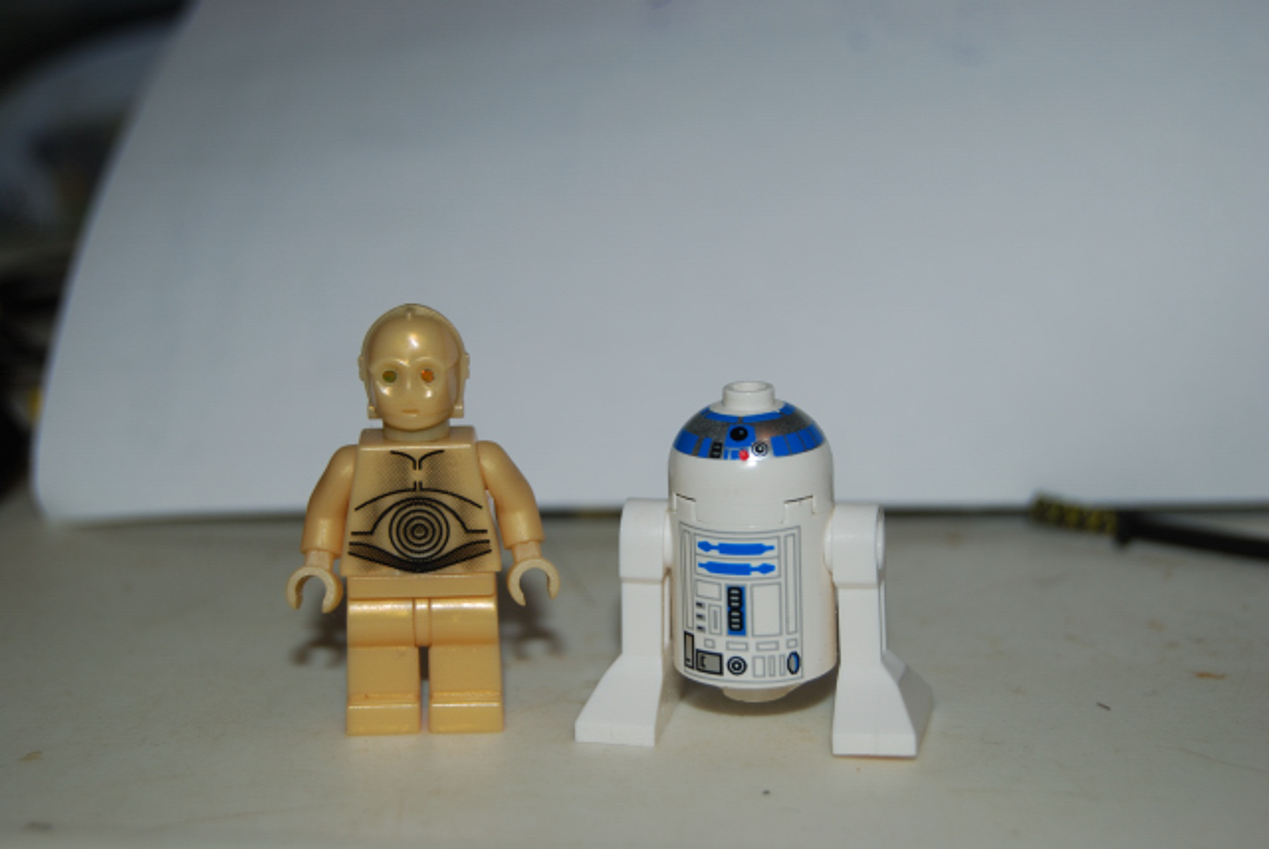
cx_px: 634
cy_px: 424
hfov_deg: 28.0
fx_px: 2540
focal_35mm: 72
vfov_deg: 19.0
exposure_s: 1/125
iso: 100
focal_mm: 48
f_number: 5.6
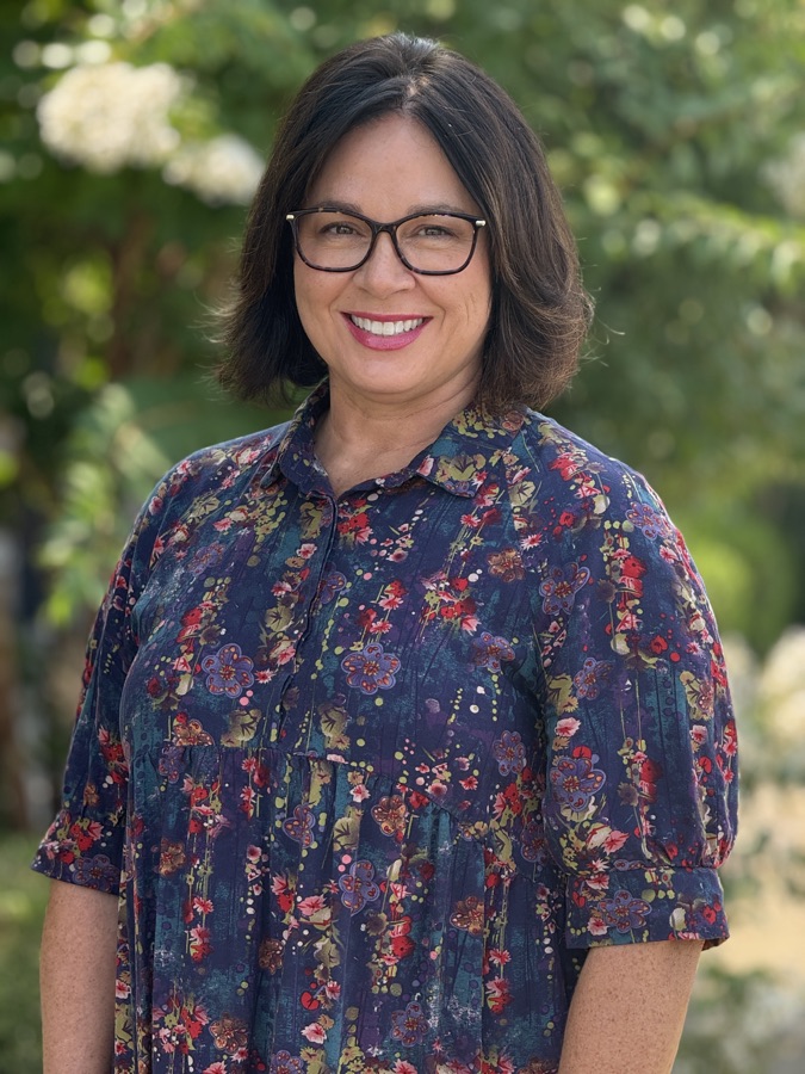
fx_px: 3721
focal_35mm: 120
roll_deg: -0.2
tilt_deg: -3.4
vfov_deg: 16.4
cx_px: 402
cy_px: 537
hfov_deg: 12.3
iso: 64
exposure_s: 1/258
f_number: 2.8
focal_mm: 15.66
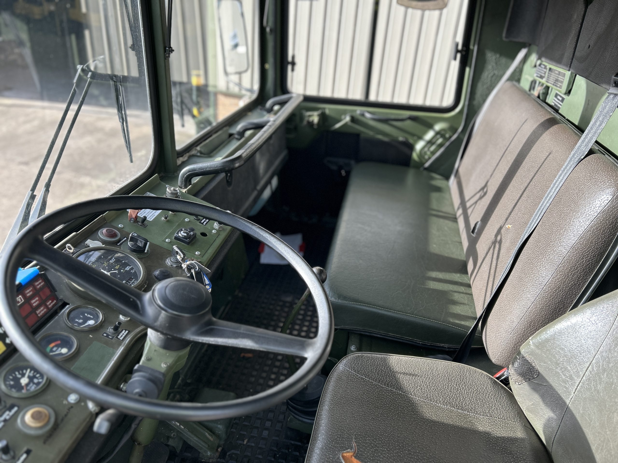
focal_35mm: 26
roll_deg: -3.8
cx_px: 309
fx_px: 464
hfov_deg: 67.3
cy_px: 232
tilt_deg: -25.3
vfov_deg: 53.1
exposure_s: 1/466
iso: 50
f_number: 1.5
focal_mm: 5.7
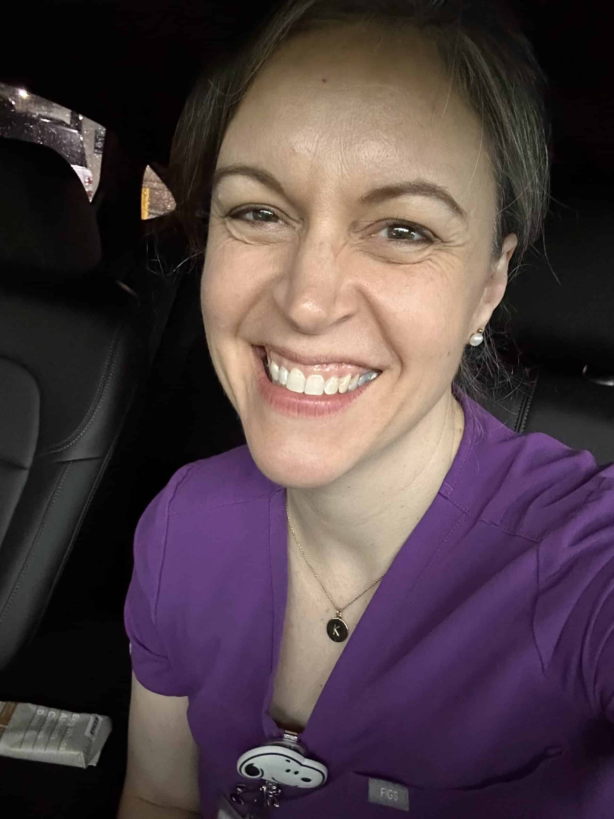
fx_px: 709
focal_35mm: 30
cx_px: 307
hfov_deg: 46.8
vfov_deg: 60.0
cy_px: 410
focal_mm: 2.69
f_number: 1.9
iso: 640
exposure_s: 1/25
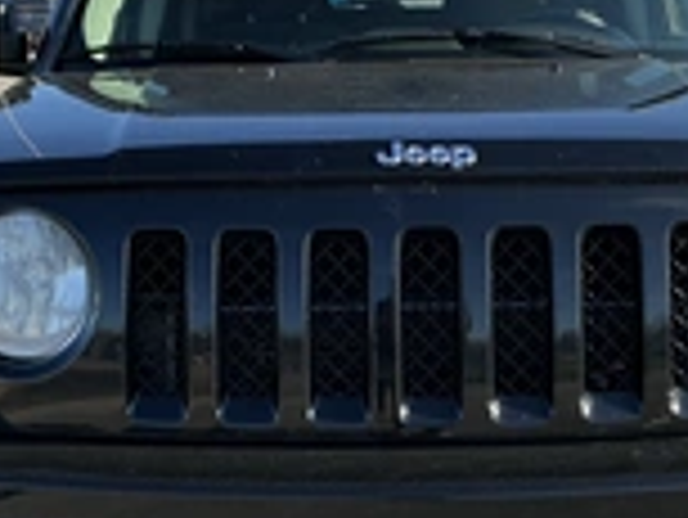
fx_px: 1452
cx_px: 391
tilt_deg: -6.0
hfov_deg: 26.6
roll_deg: -0.6
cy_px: 212
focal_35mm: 73
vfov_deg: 20.2
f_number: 1.8
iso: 25
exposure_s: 1/792
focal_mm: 3
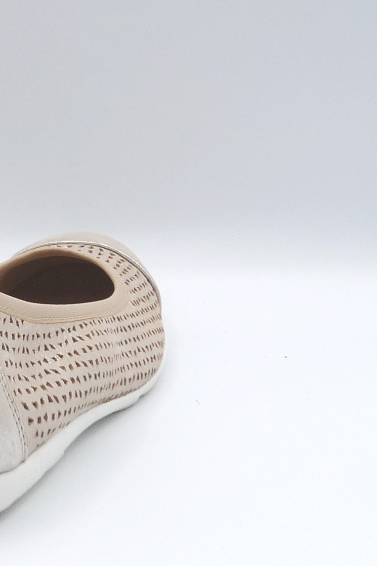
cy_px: 282
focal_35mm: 73
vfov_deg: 27.7
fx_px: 1146
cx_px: -19
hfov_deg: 18.1
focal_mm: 4.8
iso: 100
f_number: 5.6
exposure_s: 1/200
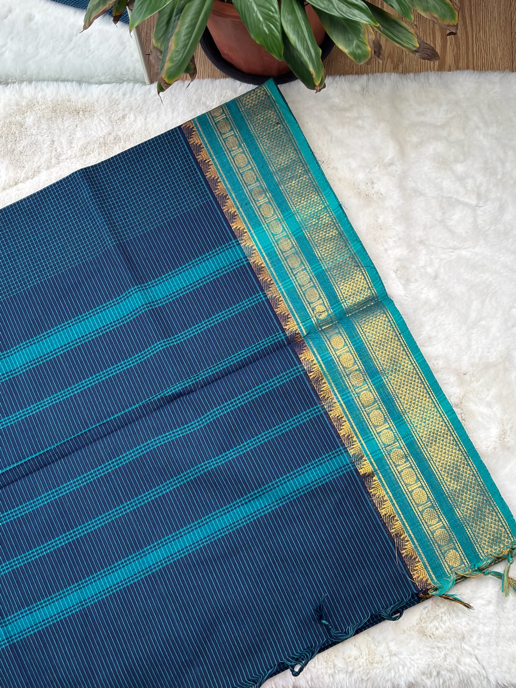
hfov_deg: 29.1
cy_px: 344
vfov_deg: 38.2
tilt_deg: -74.5
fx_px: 994
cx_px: 258
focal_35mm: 50
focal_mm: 5.96
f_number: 1.6
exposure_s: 1/100
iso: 64
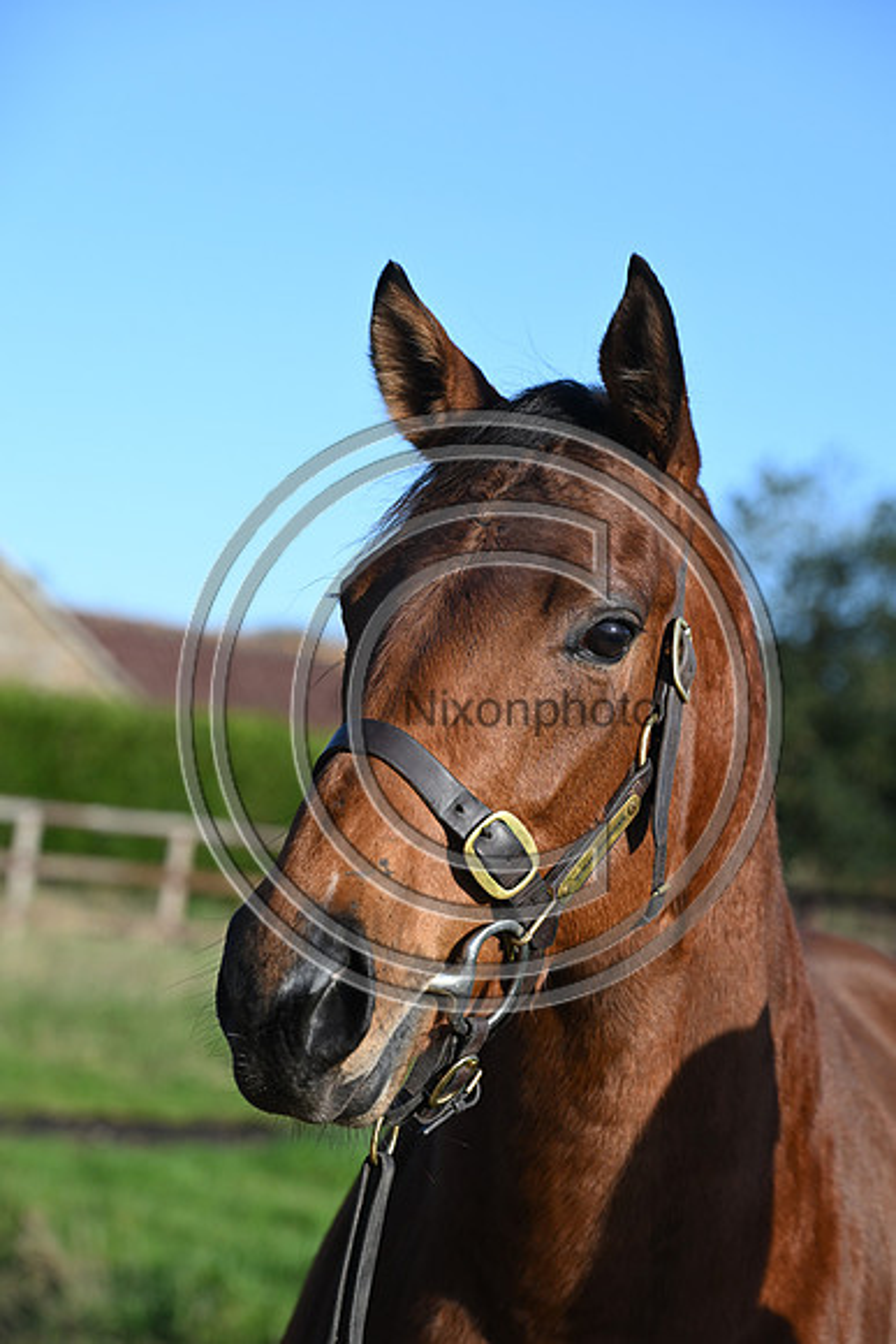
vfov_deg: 17.1
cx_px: 448
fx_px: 4477
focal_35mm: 120
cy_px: 672
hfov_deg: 11.4
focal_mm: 120
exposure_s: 1/1250
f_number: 5.6
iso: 400
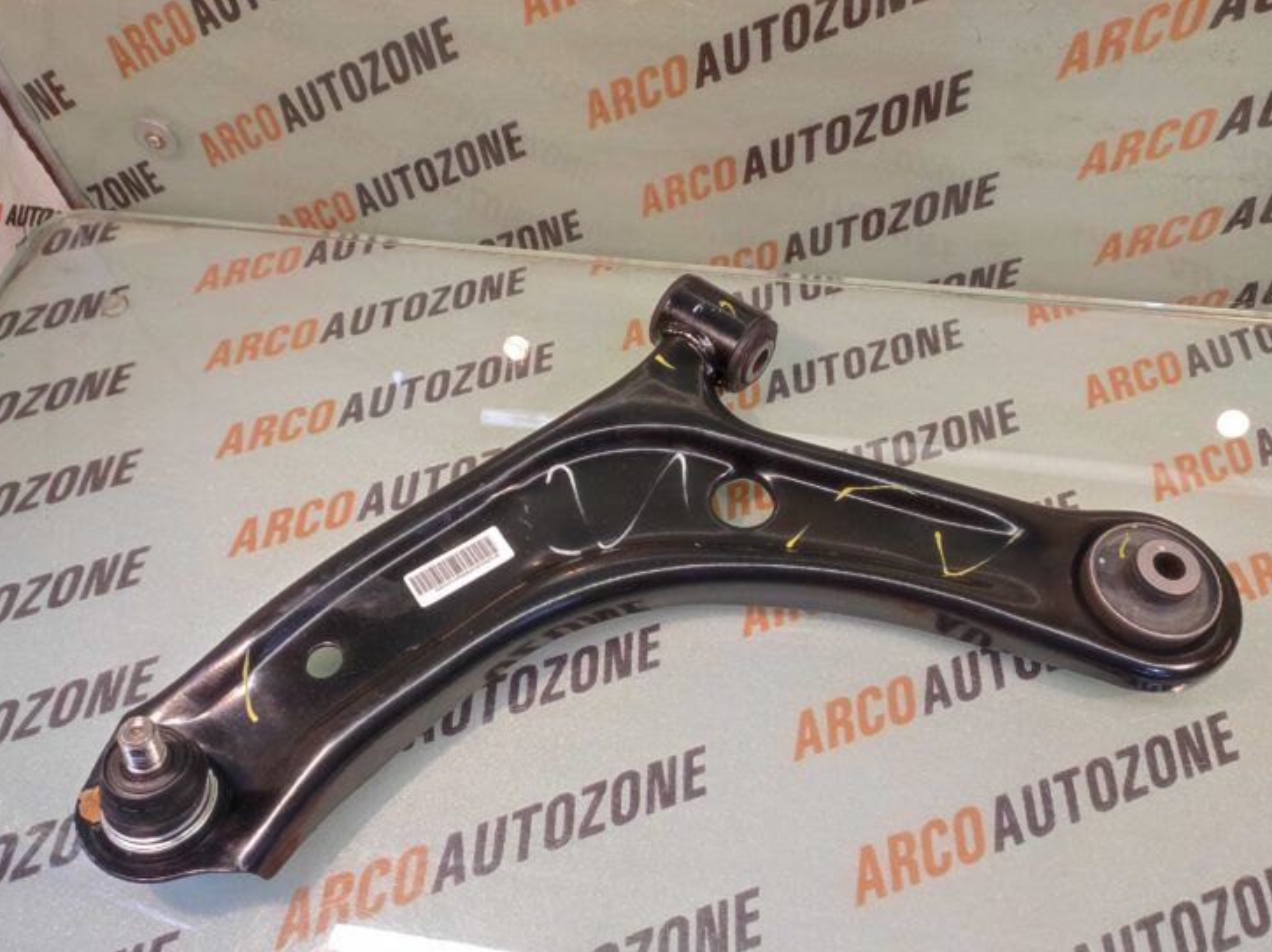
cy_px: 502
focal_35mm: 18
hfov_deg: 87.8
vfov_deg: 71.5
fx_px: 661
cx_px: 651
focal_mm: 4.74
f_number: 1.79
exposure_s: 1/33
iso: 937
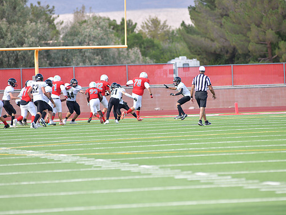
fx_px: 2694
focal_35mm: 326
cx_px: 141
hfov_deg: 6.1
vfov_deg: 4.6
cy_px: 108
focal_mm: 300
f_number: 5
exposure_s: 1/1600
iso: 400
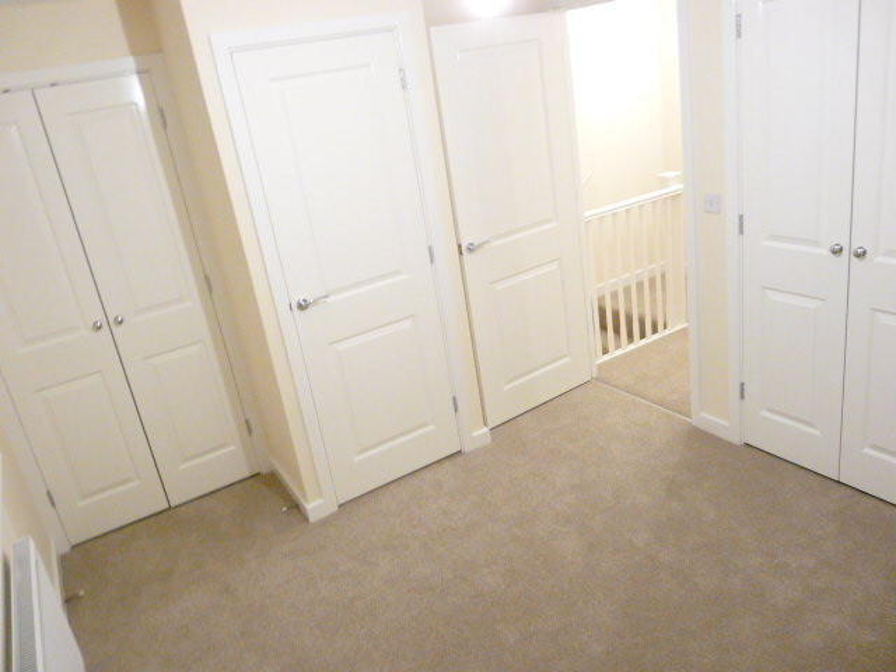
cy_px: 336
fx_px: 699
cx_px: 448
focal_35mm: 27
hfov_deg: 65.3
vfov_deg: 51.4
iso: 800
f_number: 2.8
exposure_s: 1/13
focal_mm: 4.8
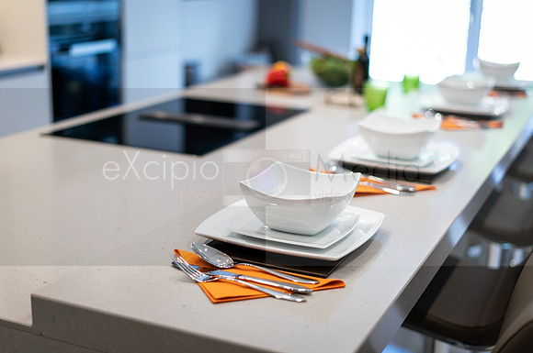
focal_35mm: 51
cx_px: 273
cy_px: 172
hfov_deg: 38.7
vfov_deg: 26.2
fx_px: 759
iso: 250
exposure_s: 1/125
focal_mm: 50
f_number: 2
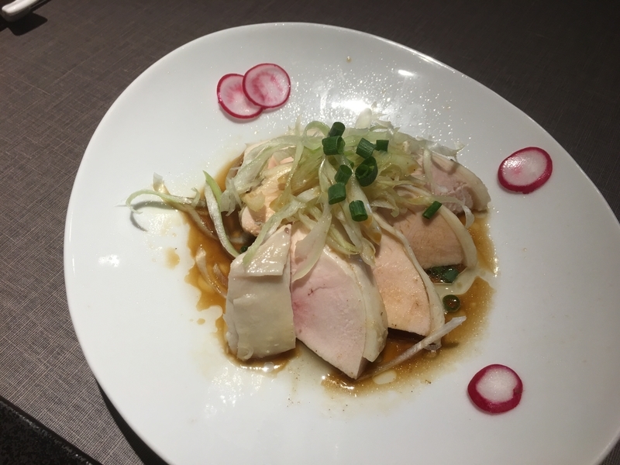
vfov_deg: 48.2
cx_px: 310
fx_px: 519
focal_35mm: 29
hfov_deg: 61.7
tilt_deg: -54.1
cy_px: 232
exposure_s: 1/40
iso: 25
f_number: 2.2
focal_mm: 4.15
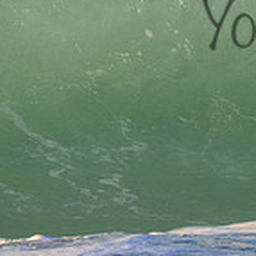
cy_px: 65
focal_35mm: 1998
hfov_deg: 0.9
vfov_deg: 0.9
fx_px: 16717
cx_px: 452
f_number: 11
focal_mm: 420
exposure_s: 1/1000
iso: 1800
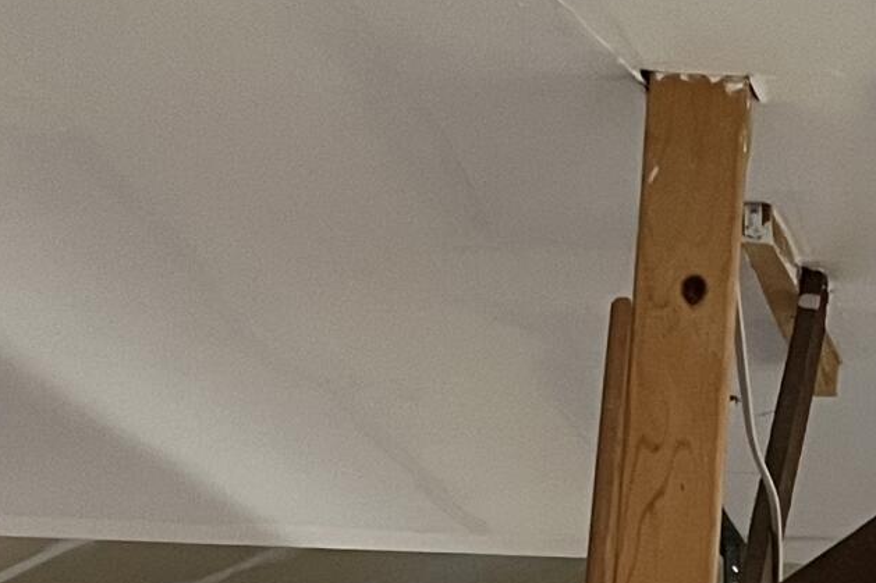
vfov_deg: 9.9
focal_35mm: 129
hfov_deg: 15.0
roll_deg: -1.5
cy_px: 1123
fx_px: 3138
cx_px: 1227
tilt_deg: +0.1
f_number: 1.6
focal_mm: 5.1
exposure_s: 1/60
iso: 200
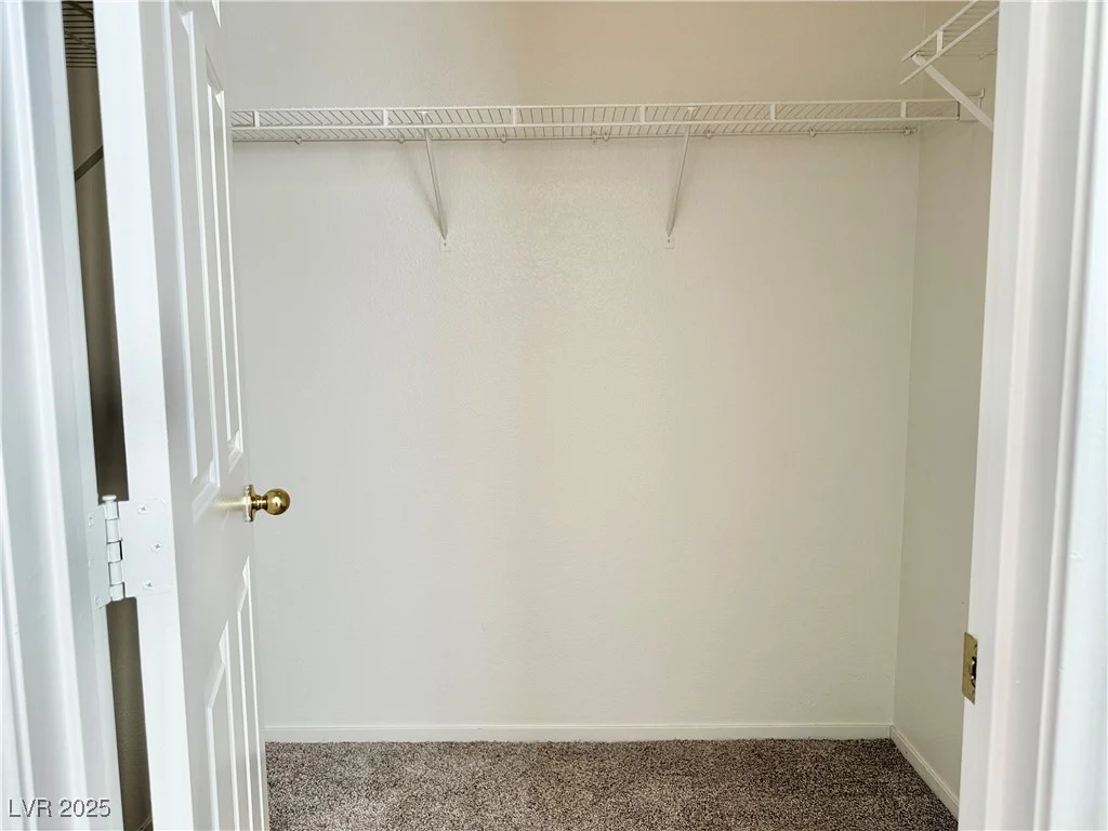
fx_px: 768
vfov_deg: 56.8
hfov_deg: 71.6
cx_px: 554
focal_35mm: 24
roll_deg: +0.1
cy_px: 416
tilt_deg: -6.7
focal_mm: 6.76
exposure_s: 1/160
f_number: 1.78
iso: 64
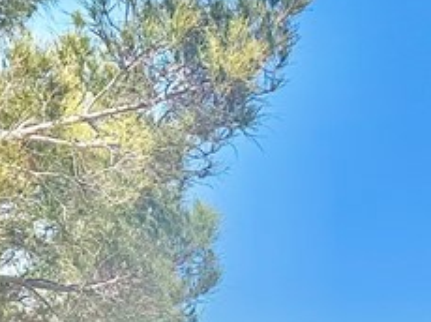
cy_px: 489
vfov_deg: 13.0
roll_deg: -2.2
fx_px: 1331
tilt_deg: -0.5
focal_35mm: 107
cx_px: 257
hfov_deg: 18.4
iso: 80
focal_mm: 6.86
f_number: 1.78
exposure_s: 1/5848
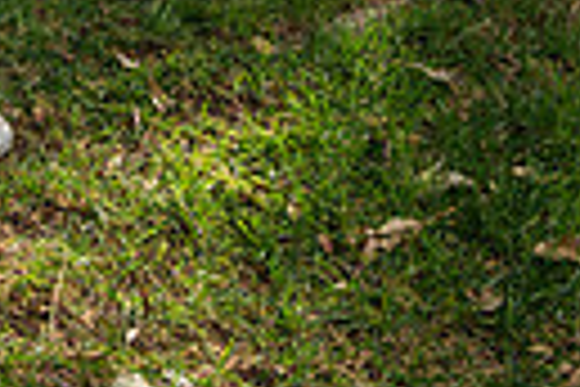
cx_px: -49
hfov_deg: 19.1
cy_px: -486
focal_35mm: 103
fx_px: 1659
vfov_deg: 11.4
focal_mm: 29.5
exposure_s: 1/160
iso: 100
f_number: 5.6
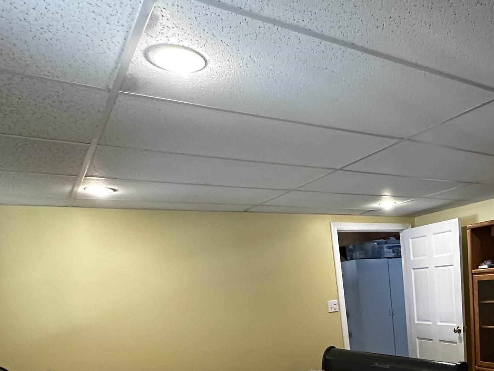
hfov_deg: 54.2
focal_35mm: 31
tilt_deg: -13.9
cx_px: 398
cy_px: 386
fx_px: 443
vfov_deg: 39.1
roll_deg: +4.0
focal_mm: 2.22
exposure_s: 1/60
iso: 320
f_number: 2.2
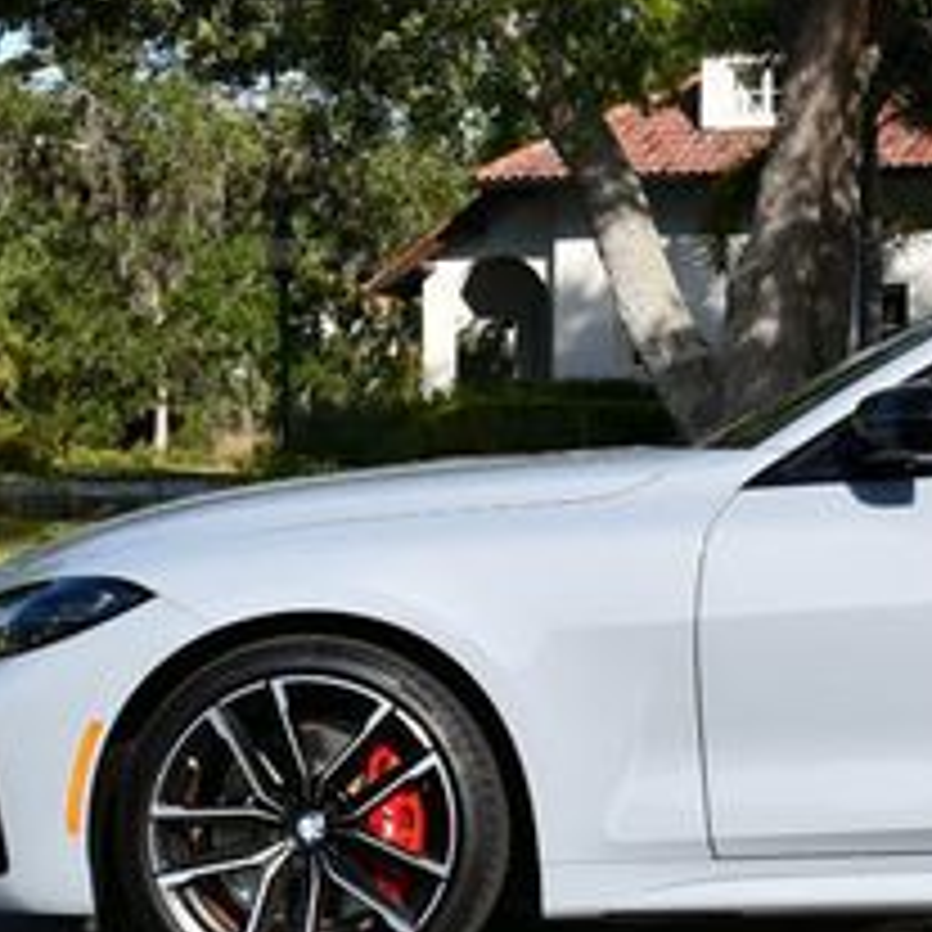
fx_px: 3838
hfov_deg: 13.4
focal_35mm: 126
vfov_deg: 13.8
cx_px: 1211
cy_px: 261
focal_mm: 24
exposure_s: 1/250
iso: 110
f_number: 8
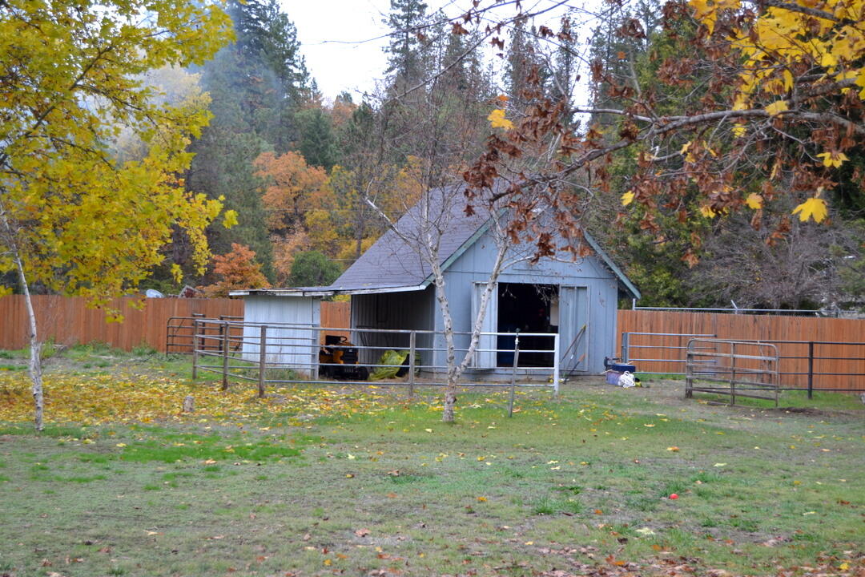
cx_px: 432
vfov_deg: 22.6
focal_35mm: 60
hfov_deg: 33.4
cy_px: 288
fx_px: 1442
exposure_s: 1/125
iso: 250
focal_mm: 40
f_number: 5.6
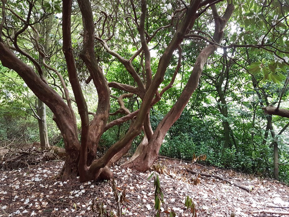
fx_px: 217
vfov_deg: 53.1
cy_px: 108
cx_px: 144
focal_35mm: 26
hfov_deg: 67.3
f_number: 1.7
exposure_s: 1/50
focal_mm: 4.2
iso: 100
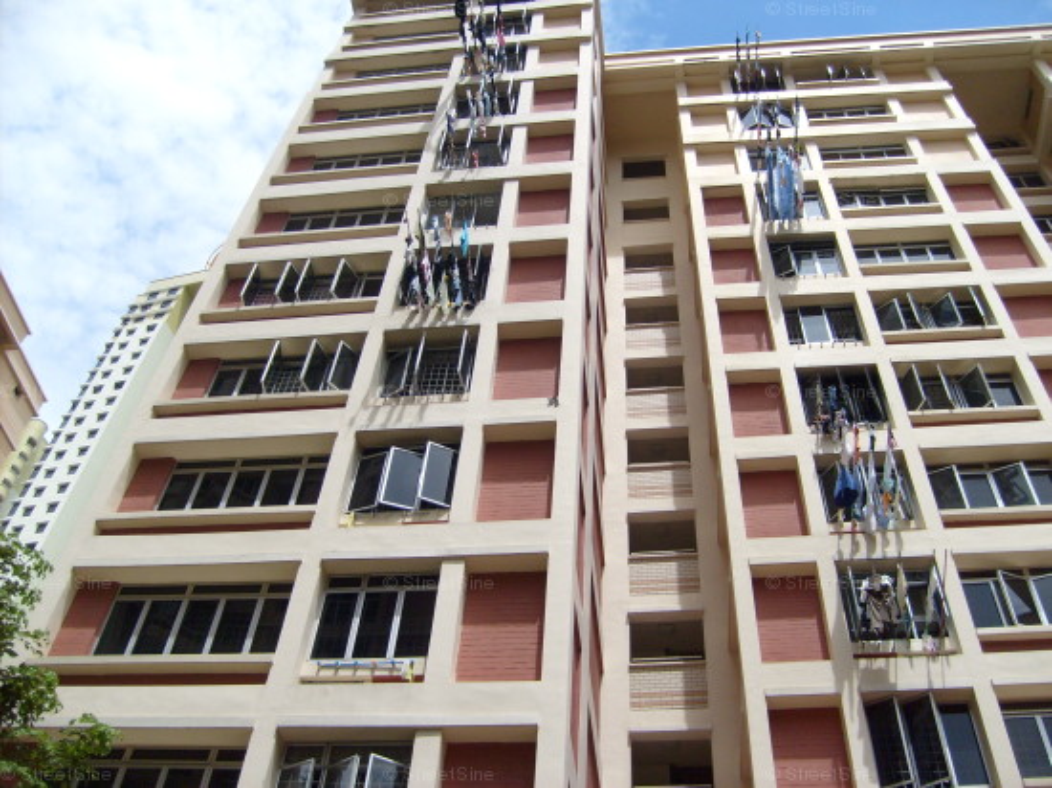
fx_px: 1063
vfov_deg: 40.7
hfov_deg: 52.6
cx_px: 526
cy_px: 394
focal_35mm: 35
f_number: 7.1
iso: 80
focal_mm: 5.8
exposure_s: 1/350
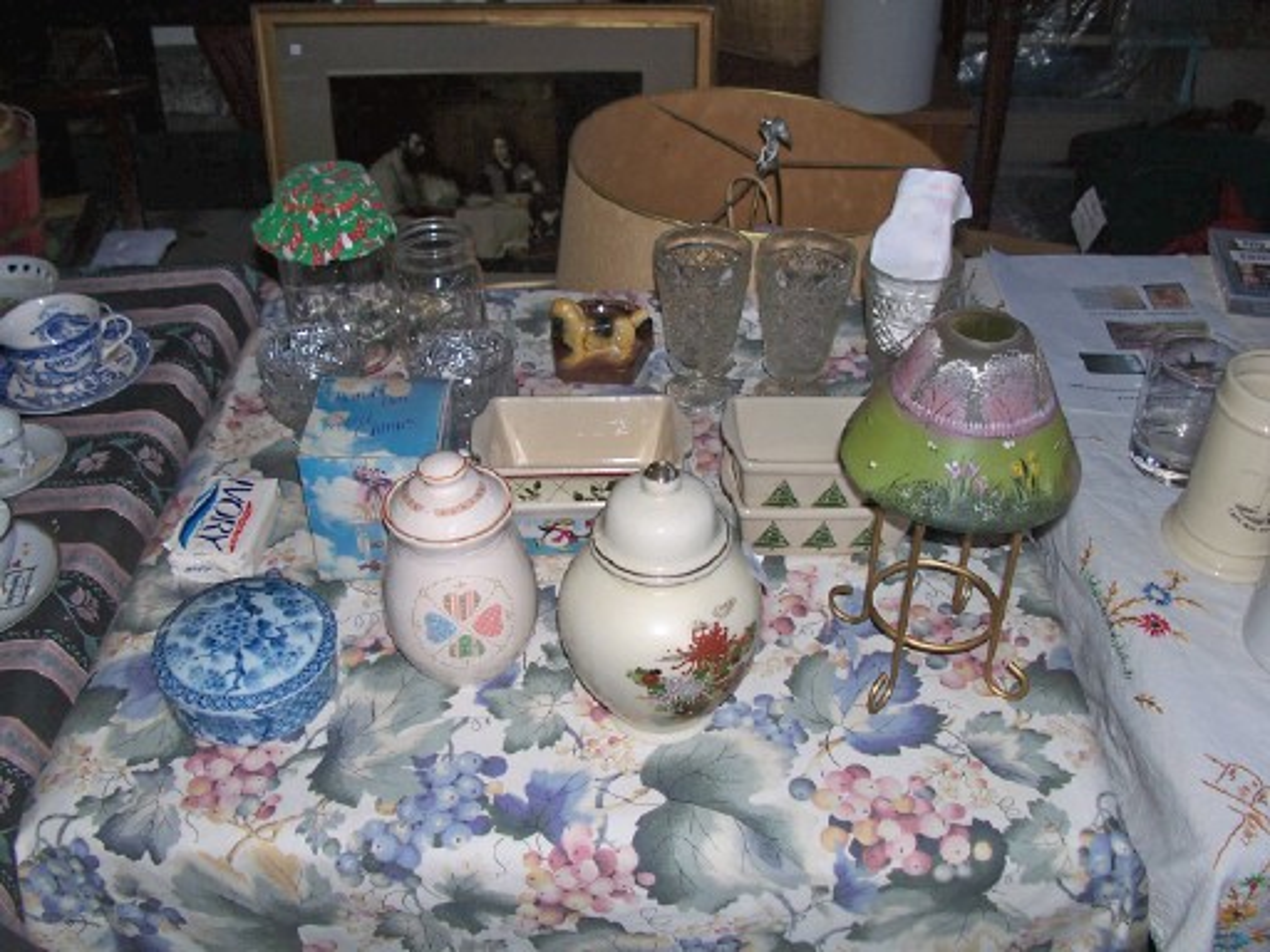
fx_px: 1284
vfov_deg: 40.7
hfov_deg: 52.6
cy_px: 476
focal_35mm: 35
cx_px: 635
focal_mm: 6
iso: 80
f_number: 2.8
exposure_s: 1/60
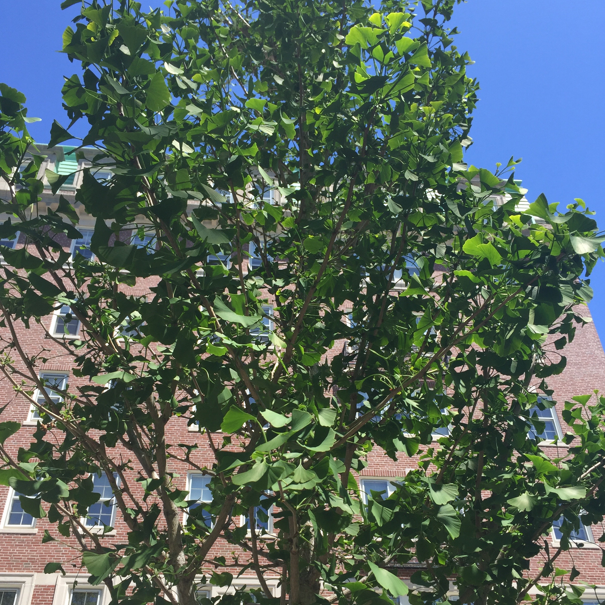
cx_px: 296
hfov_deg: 47.2
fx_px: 692
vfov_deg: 46.9
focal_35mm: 35
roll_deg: +0.5
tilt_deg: +37.4
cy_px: 373
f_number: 2.2
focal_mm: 4.15
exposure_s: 1/860
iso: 32
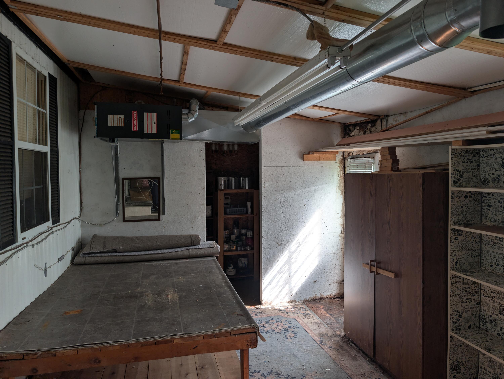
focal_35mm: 24
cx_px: 252
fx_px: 350
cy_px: 190
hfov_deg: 71.5
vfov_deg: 56.9
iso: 68
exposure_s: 1/35.7
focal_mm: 6.9
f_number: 1.68
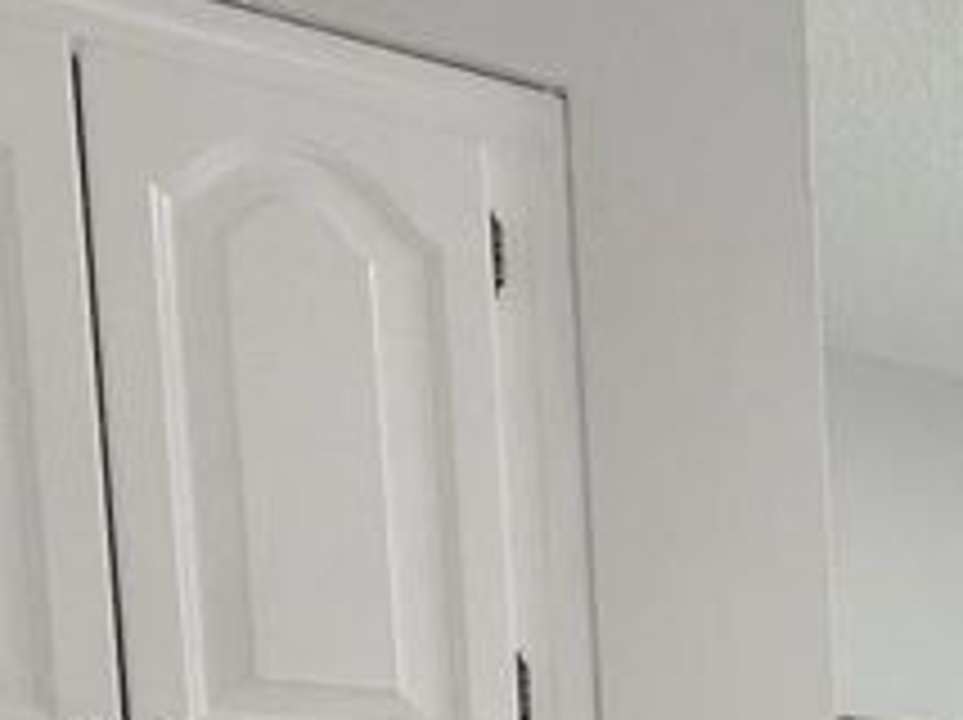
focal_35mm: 67
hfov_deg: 21.3
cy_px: 1179
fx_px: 1862
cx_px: 1647
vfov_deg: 18.5
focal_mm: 2.22
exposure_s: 1/120
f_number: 2.2
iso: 125
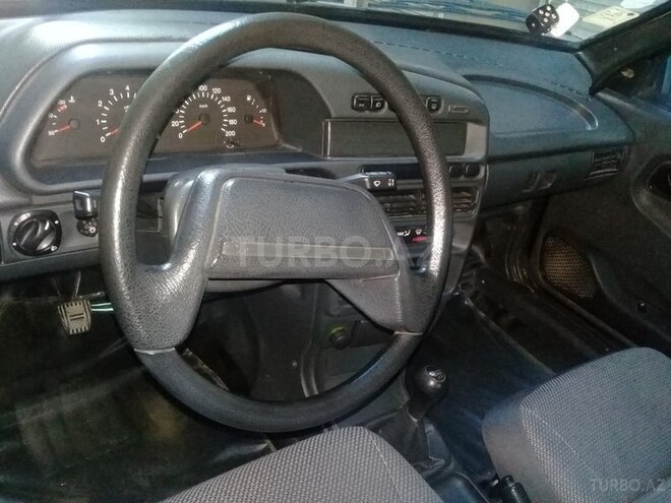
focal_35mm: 31
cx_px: 336
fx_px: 601
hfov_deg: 58.4
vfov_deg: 45.4
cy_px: 252
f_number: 2.2
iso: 640
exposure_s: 1/17
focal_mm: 3.3
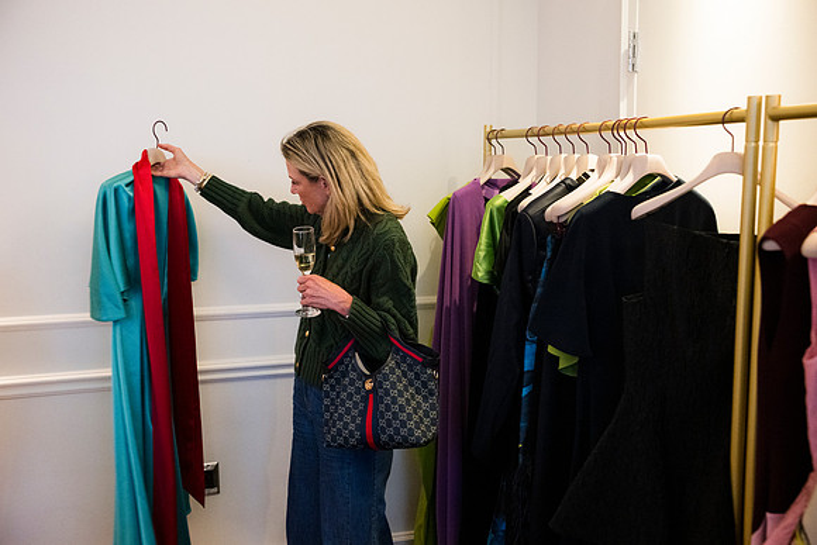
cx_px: 408
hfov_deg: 47.4
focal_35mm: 41
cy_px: 272
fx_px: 931
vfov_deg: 32.6
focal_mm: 41
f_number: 3.2
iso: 4000
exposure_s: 1/125
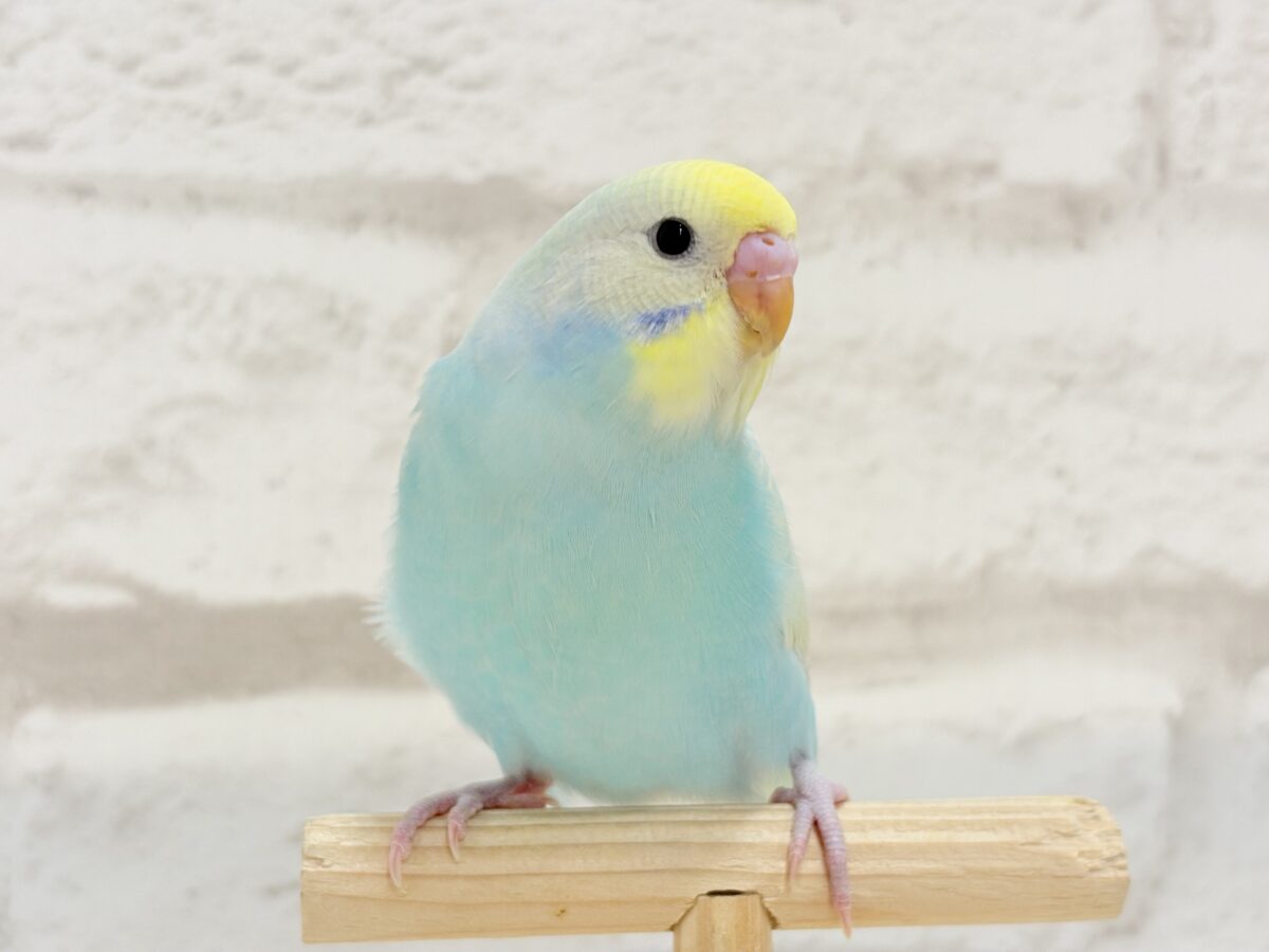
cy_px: 476
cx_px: 634
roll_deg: +0.6
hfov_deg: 36.8
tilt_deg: -2.4
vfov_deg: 28.0
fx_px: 1906
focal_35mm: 52
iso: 32
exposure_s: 1/50
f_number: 1.6
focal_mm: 5.96
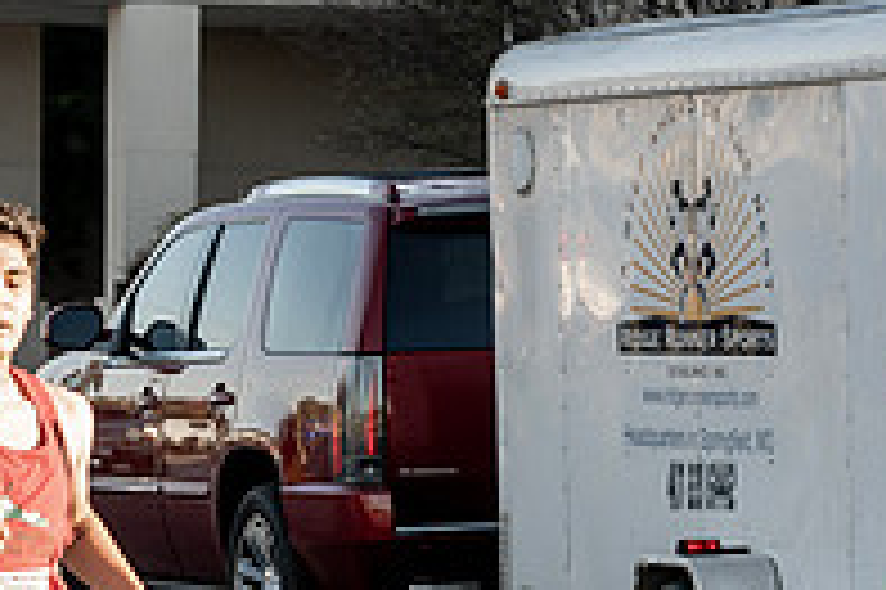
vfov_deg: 4.7
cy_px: 1059
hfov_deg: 7.2
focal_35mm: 287
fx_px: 7057
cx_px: 180
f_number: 5
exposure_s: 1/400
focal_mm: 58
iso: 160
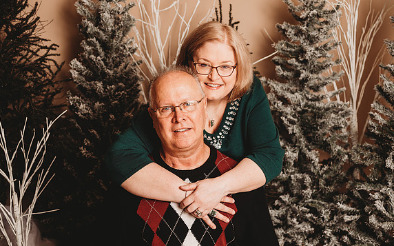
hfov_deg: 34.0
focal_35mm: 60
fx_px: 644
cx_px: 196
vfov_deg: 21.6
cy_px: 123
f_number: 4
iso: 100
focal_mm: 58
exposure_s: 1/160
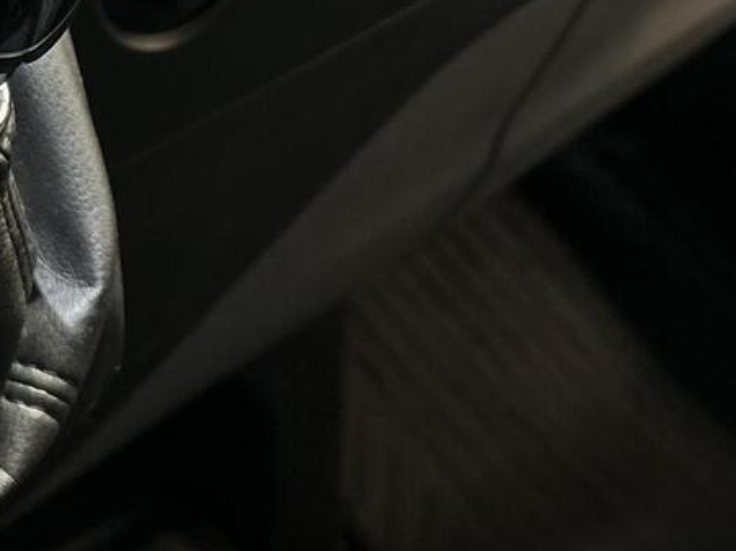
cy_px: -155
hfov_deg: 23.3
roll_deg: +1.7
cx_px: 178
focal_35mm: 83
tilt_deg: -26.9
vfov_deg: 16.8
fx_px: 1764
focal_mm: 5.7
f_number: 1.5
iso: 320
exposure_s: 1/50
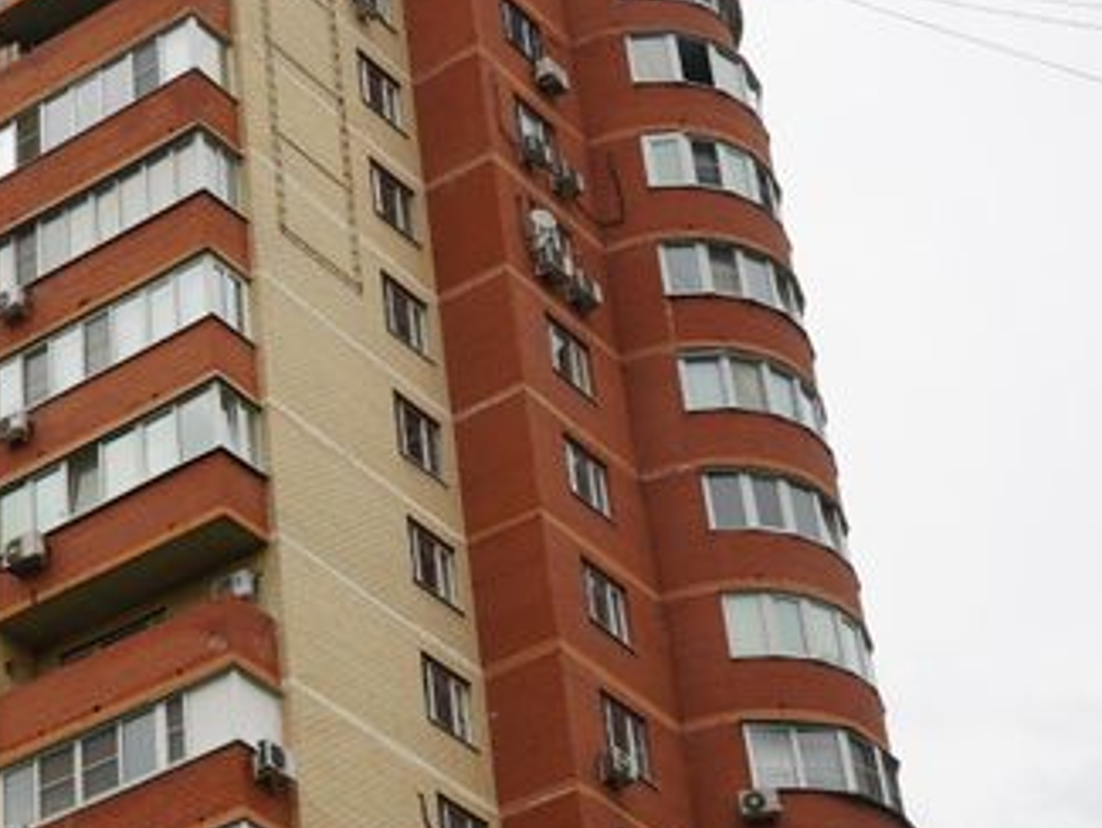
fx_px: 3025
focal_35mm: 95
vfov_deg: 15.6
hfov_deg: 20.0
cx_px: 2
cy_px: 417
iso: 100
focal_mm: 46
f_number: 6.3
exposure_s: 1/80
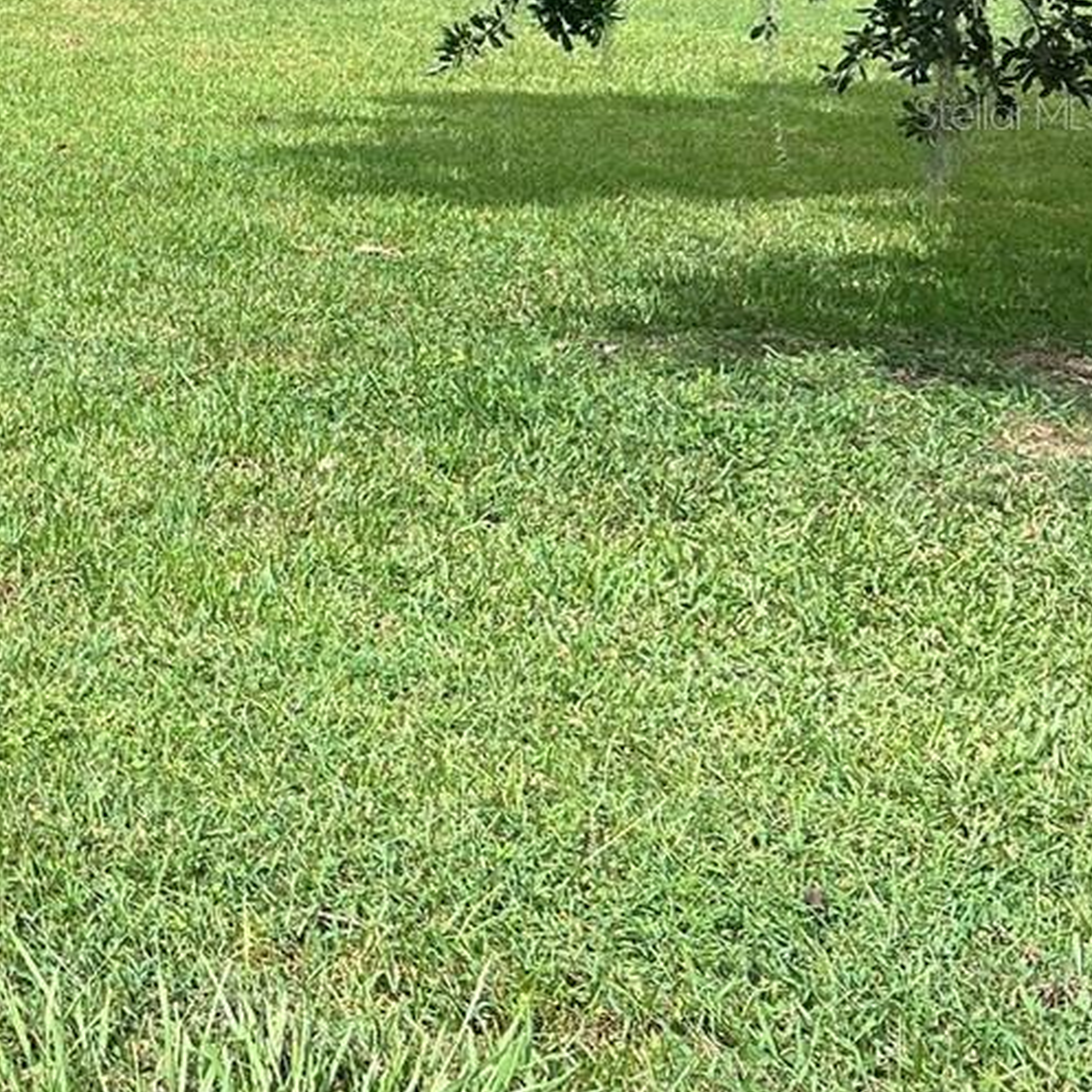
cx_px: -637
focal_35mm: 74
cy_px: 112
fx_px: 2641
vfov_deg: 22.8
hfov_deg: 19.6
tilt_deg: -8.1
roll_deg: -1.8
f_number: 1.5
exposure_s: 1/2299
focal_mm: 5.7
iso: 50
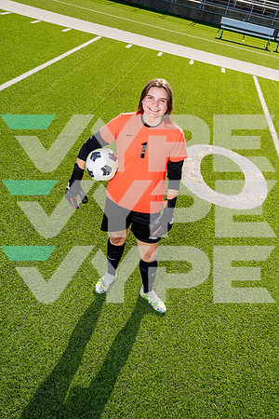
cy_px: 210
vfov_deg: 54.4
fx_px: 407
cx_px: 140
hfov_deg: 37.9
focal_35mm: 35
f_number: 10
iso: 320
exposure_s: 1/250
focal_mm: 35
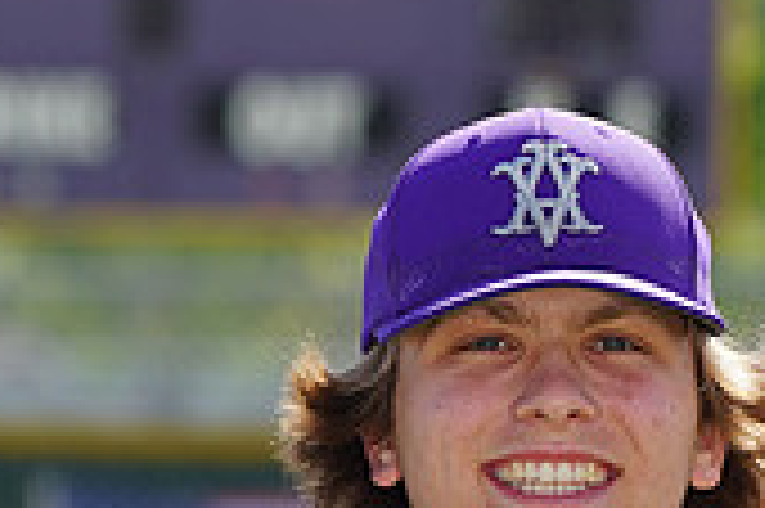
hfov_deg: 2.7
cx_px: 410
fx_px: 16198
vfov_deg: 1.8
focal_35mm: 763
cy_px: 836
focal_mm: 224
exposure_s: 1/250
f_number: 8
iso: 100
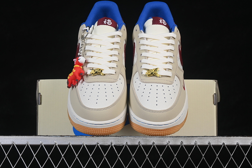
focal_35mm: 75
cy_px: 84
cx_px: 126
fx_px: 525
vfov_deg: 18.2
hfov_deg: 27.0
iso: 160
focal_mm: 50
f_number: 8
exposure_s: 1/80
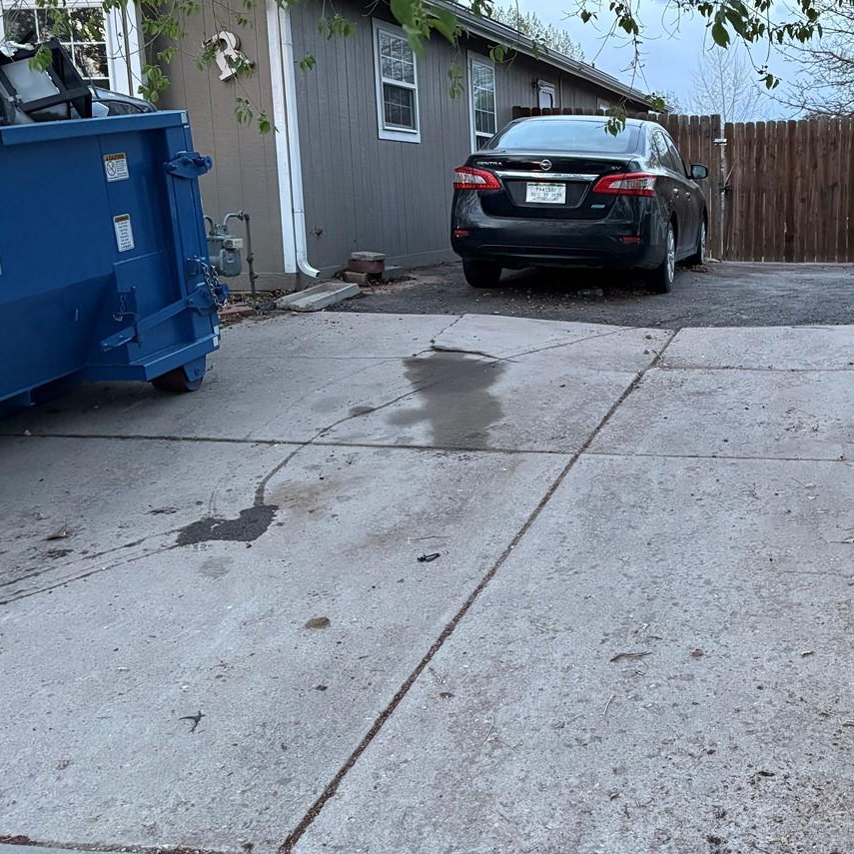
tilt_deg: -9.1
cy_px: 376
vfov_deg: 39.1
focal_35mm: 43
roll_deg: +0.8
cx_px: 715
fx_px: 1200
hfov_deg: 37.4
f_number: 1.6
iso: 400
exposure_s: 1/60
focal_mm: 5.96
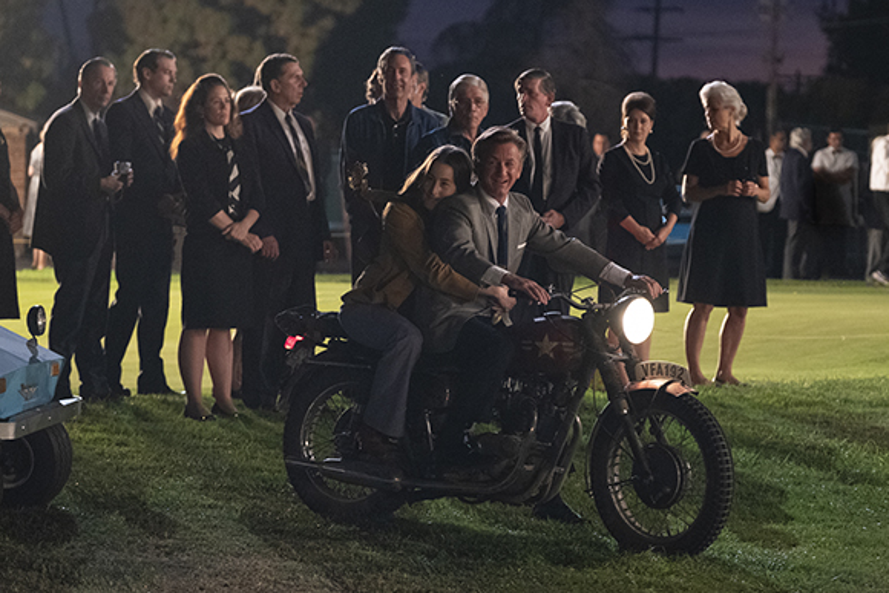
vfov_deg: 10.9
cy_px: 296
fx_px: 3112
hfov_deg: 16.3
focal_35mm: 126
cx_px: 444
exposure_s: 1/125
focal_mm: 83.8
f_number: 2.8
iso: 4000
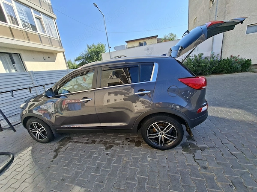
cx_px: 128
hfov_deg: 106.2
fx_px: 97
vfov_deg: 89.9
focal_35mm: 13
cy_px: 96
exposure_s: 1/617
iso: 40
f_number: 2.2
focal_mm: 1.74
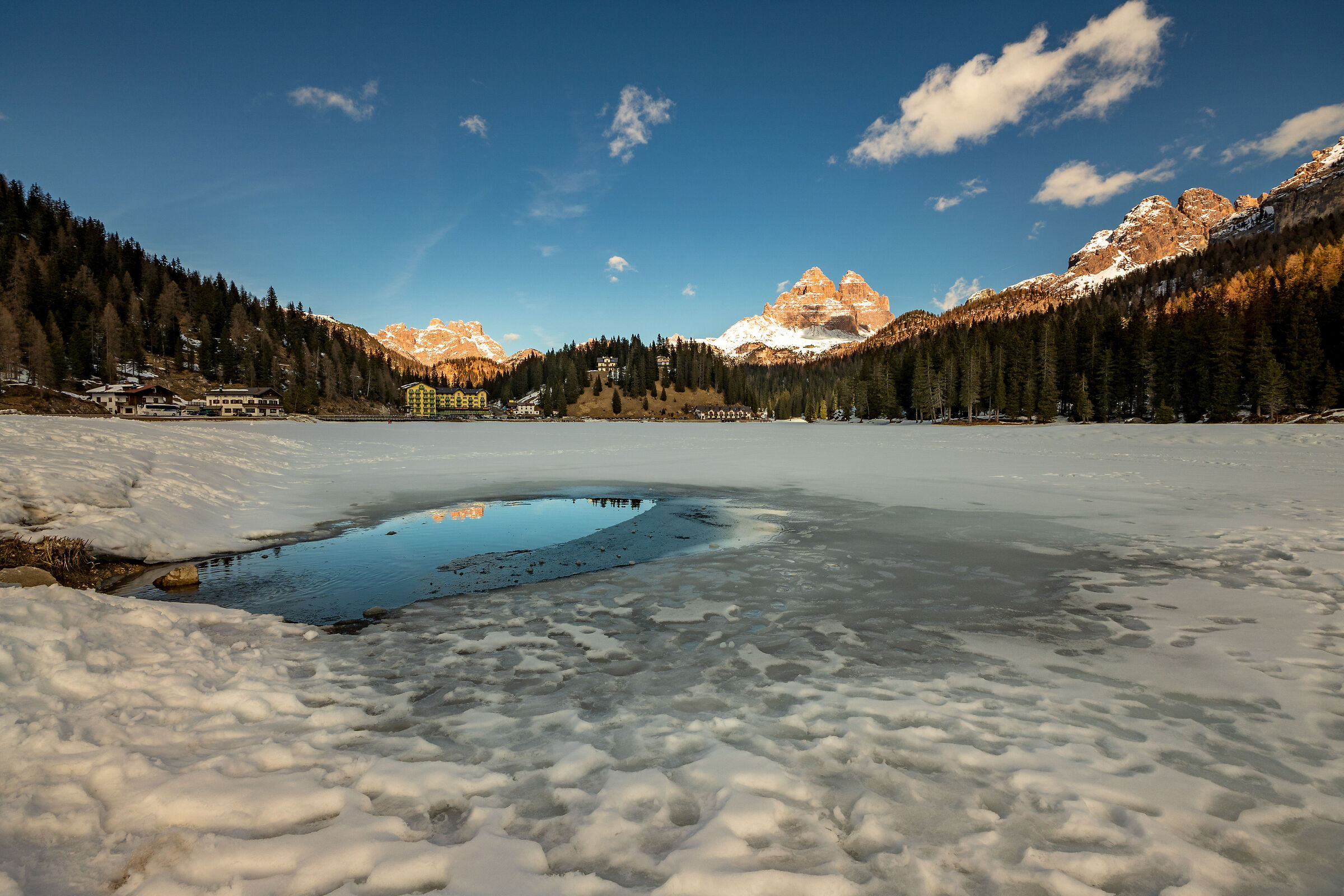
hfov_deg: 90.0
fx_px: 672
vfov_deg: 67.4
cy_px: 448
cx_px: 672
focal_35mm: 18
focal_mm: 12
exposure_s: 1/30
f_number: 8
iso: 100
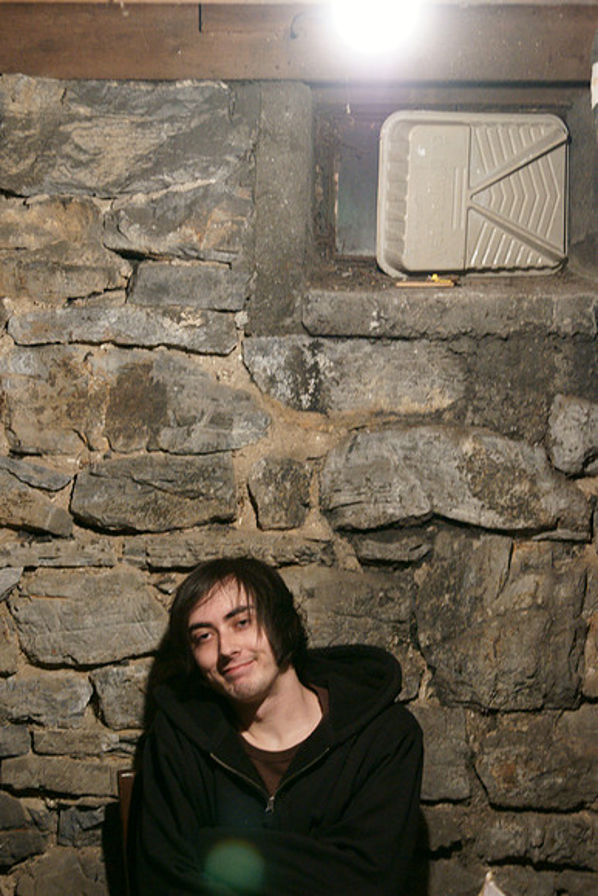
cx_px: 299
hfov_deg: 20.2
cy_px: 448
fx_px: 1681
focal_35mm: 68
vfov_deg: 29.9
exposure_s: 1/25
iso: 1600
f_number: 2.8
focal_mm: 45
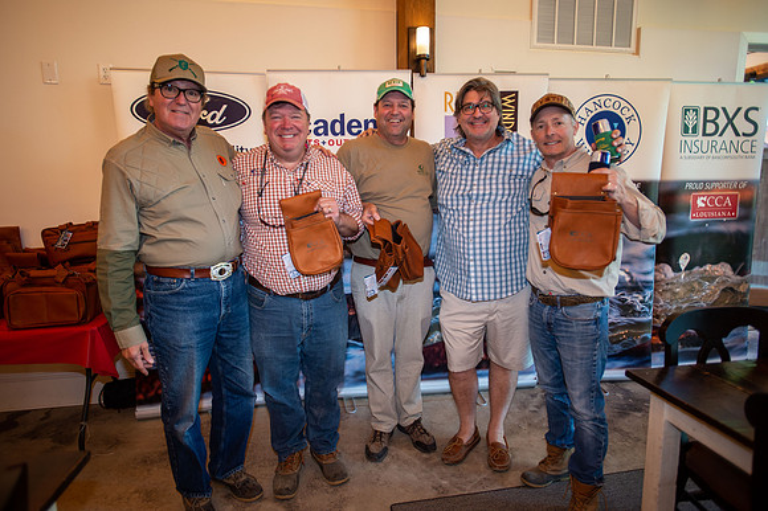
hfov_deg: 84.0
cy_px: 256
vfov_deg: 61.9
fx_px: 426
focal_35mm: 20
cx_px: 384
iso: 800
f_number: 2.8
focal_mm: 20
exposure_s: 1/60
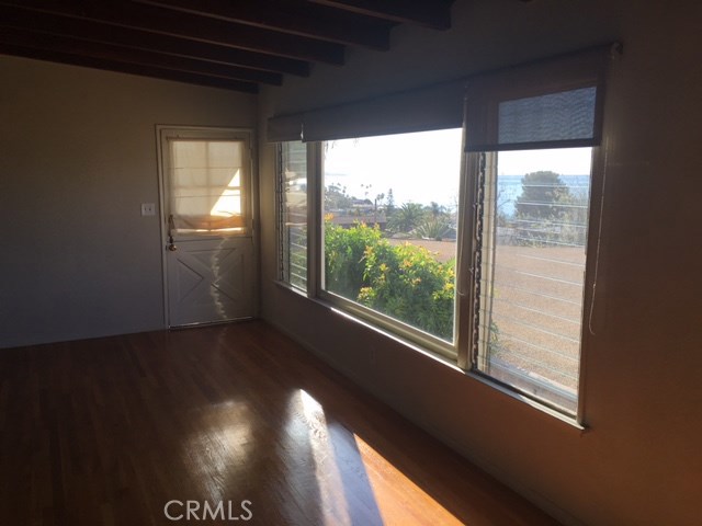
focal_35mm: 29
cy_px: 263
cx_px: 351
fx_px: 588
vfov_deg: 48.2
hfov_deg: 61.7
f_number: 2.2
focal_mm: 4.15
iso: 25
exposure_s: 1/442
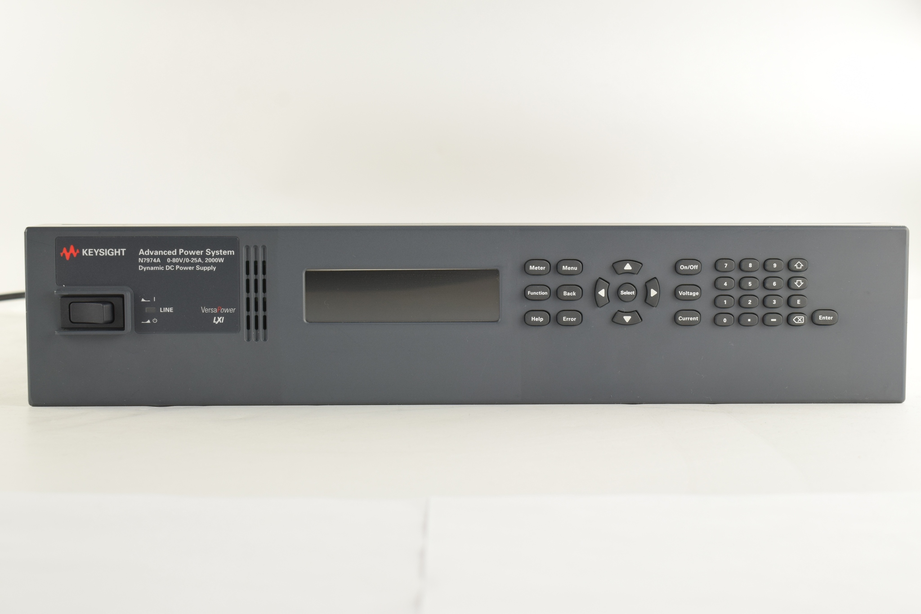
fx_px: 1305
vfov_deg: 26.5
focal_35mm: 51
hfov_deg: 38.9
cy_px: 307
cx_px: 460
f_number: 10
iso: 400
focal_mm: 34
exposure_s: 1/30
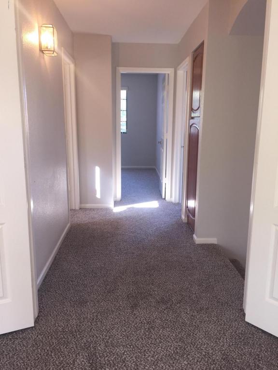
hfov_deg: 48.2
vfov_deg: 61.7
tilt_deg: -11.5
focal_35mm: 29
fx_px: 311
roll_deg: -0.7
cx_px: 139
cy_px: 185
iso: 32
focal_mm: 4.15
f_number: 2.2
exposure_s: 1/30
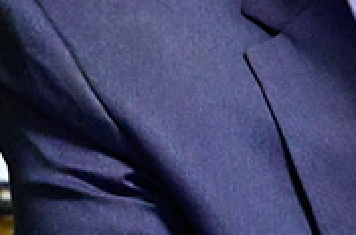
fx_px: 4961
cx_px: 643
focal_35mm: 503
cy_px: -18
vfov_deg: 2.7
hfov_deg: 4.1
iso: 5000
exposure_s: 1/200
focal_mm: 70
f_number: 5
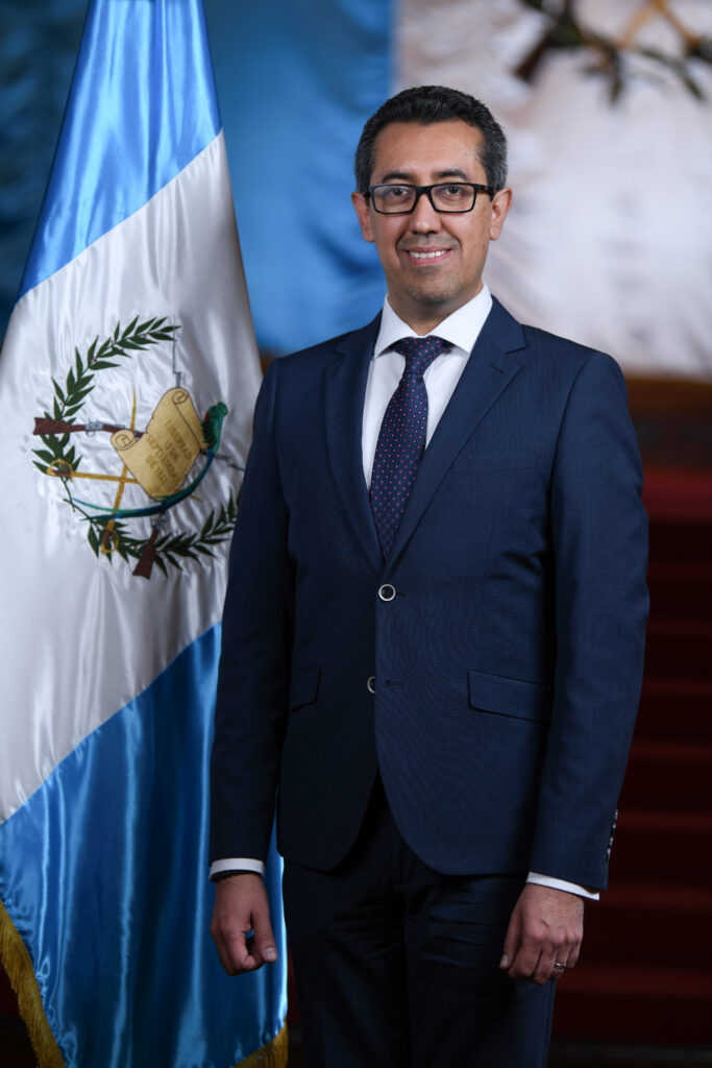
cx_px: 356
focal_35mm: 130
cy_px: 534
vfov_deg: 15.8
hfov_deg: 10.6
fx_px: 3855
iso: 200
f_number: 2.8
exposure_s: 1/250
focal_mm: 130
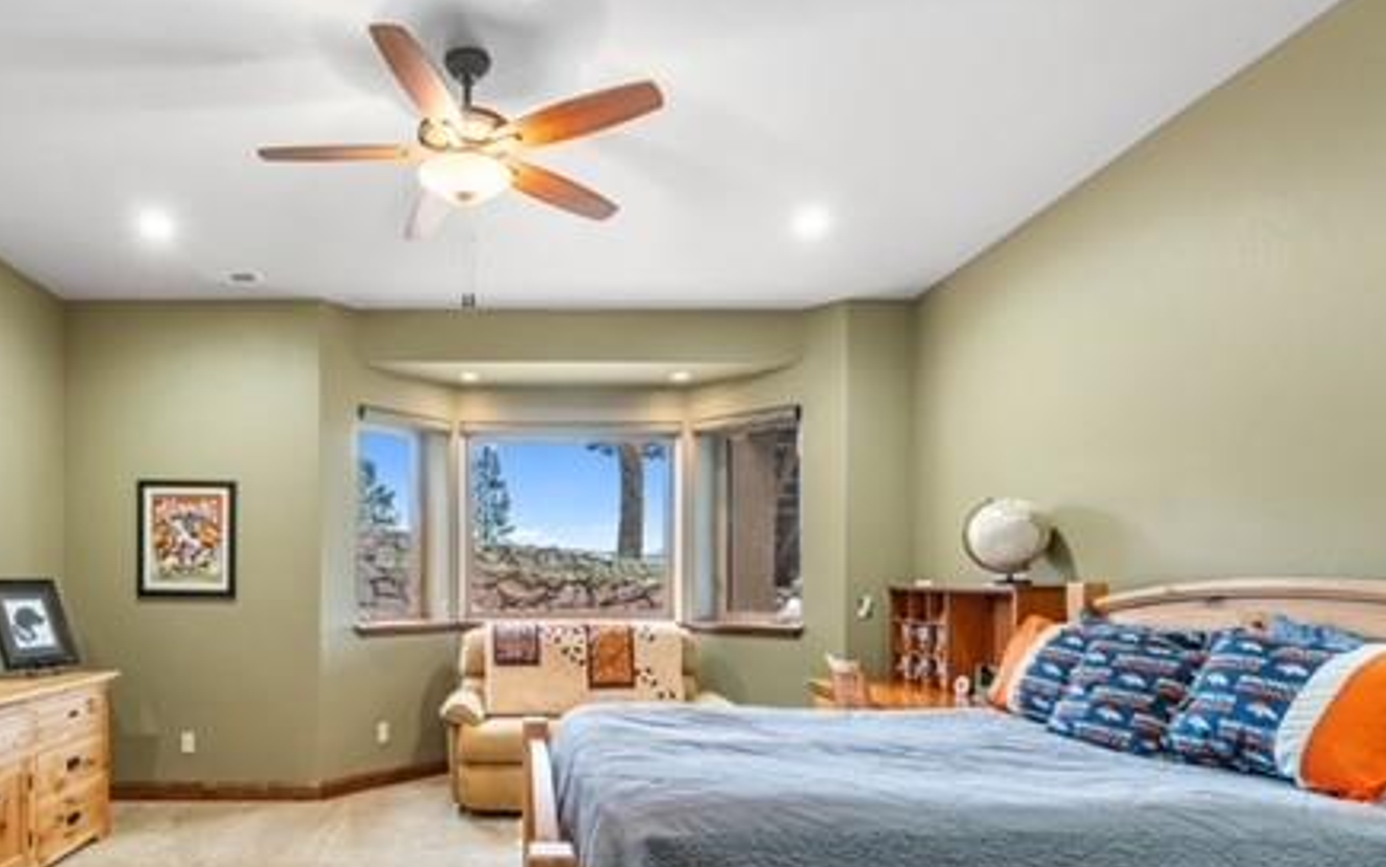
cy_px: 567
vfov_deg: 56.2
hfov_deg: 80.3
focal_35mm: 21
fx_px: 793
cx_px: 497
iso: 800
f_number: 8
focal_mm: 14
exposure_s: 1/3
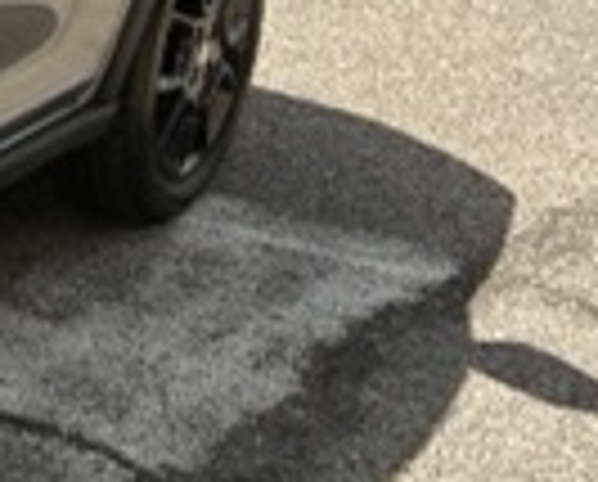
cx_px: -796
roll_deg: +0.5
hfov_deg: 12.6
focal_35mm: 122
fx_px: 2164
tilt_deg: -13.7
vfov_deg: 12.5
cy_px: -50
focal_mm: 5.96
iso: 64
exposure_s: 1/4950
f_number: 1.6
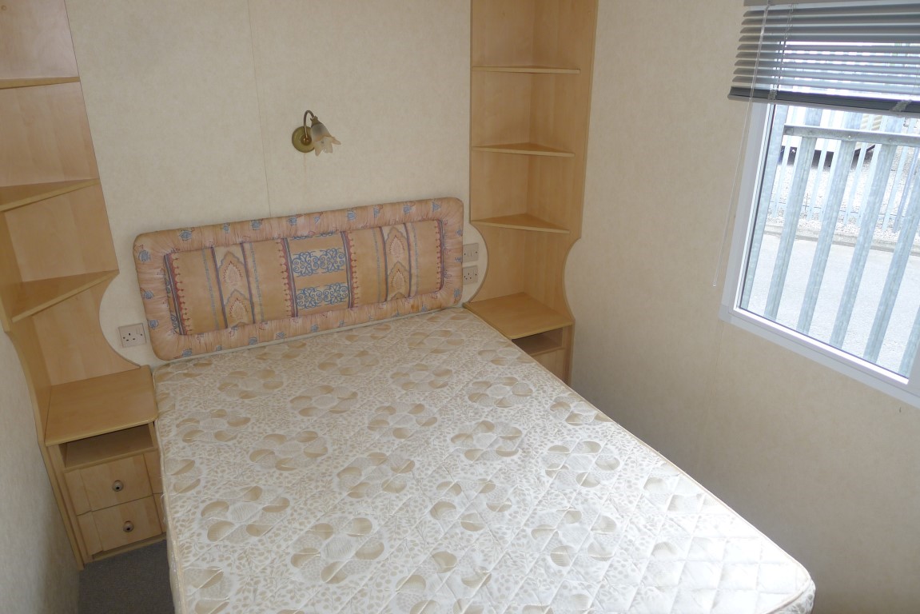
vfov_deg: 53.2
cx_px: 460
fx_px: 613
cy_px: 307
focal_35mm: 24
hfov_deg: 73.7
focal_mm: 5.1
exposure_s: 1/100
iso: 100
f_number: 2
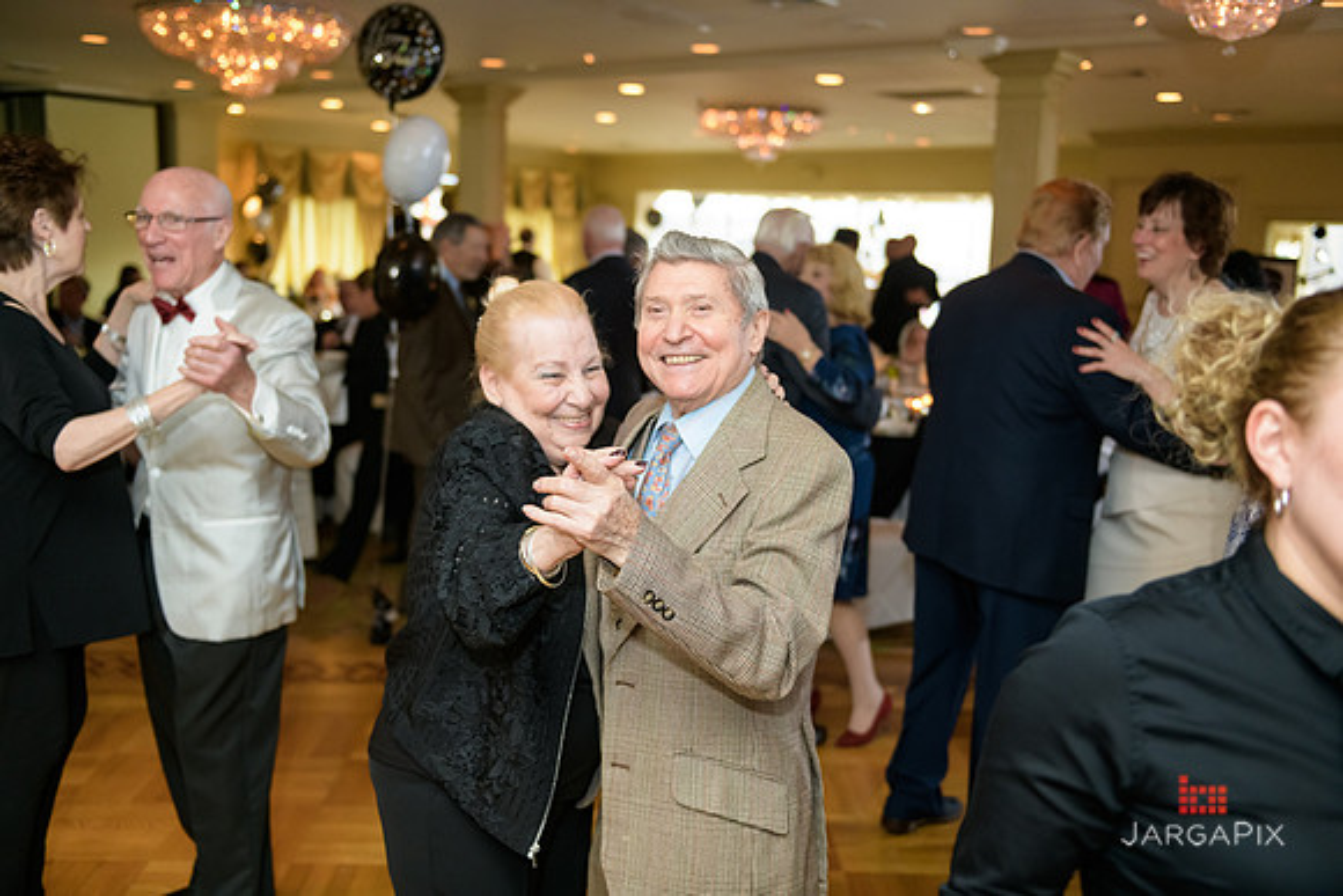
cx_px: 672
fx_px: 1343
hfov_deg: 53.1
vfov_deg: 36.9
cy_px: 448
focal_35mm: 36
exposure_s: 1/125
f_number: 2.8
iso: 1600
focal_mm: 36
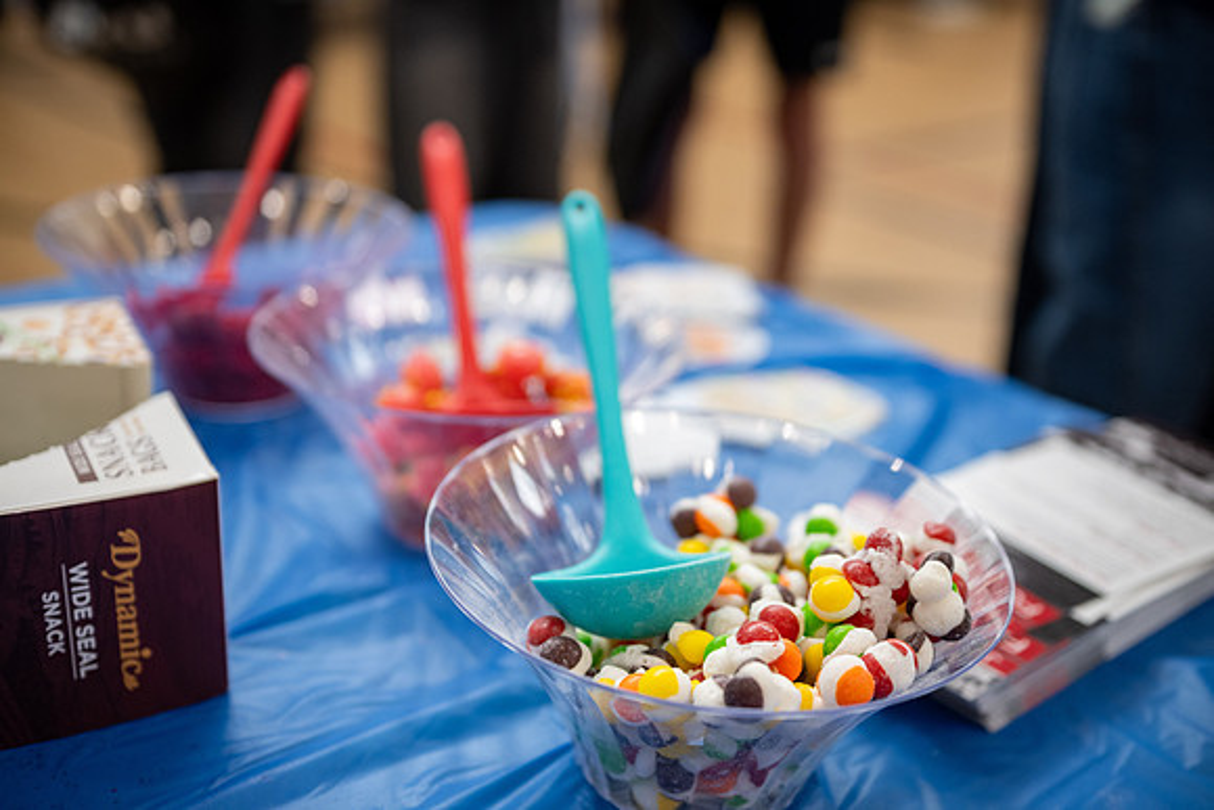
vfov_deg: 33.4
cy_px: 405
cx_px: 607
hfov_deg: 48.4
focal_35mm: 40
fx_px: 1349
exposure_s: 1/500
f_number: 2.8
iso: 1250
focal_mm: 40
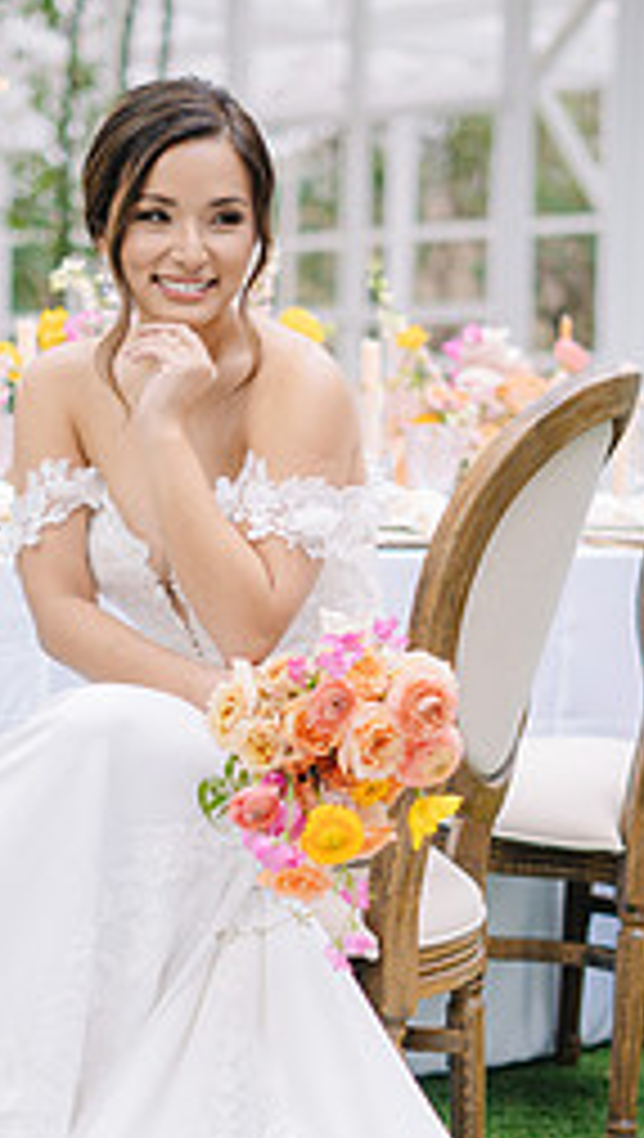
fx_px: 2813
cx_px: 135
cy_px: 814
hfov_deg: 13.0
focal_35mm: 93
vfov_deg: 22.7
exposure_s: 1/160
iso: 50
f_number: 2
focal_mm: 50
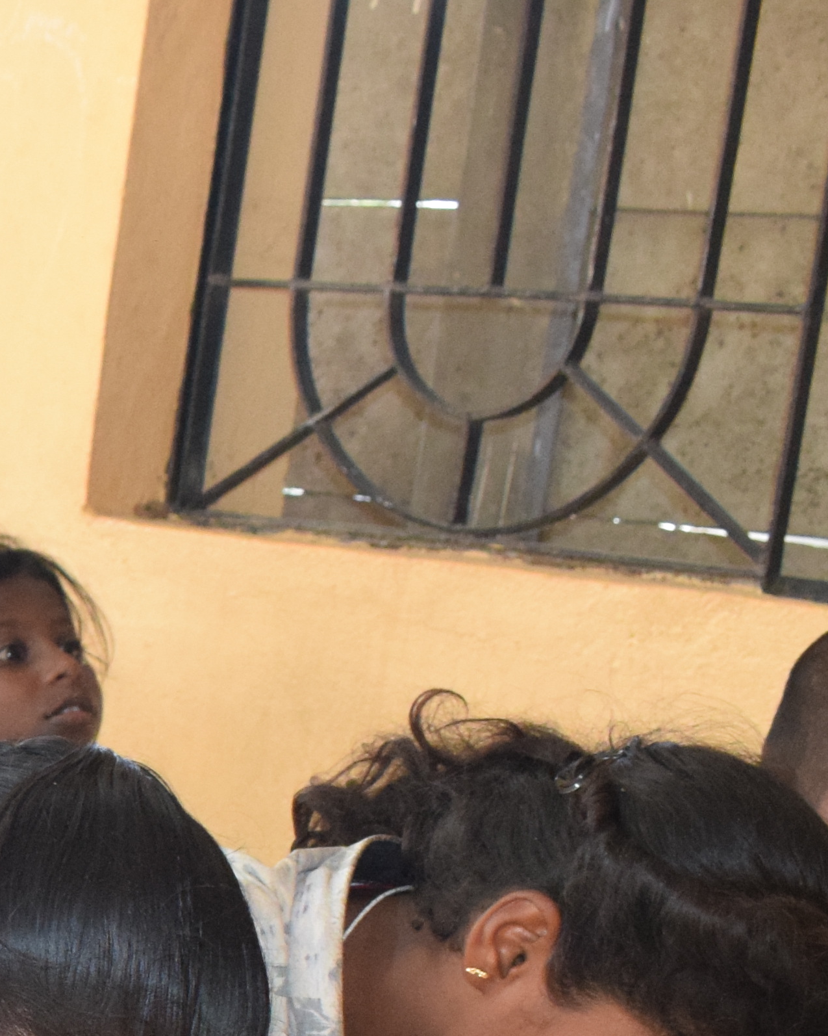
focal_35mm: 106
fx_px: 3247
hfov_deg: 13.1
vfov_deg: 17.4
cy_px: 1179
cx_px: -664
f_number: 6.3
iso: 2000
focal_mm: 20
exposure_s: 1/200
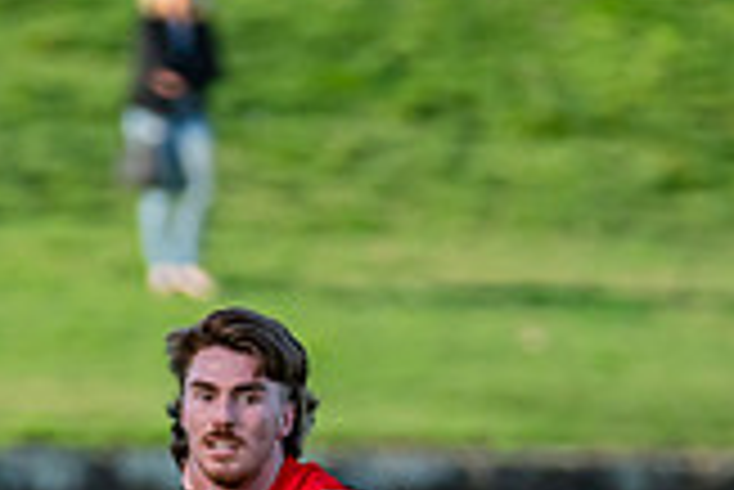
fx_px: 27284
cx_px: 317
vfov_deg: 1.0
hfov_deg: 1.5
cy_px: 925
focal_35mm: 1337
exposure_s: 1/1600
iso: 800
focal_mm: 290
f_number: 4.5
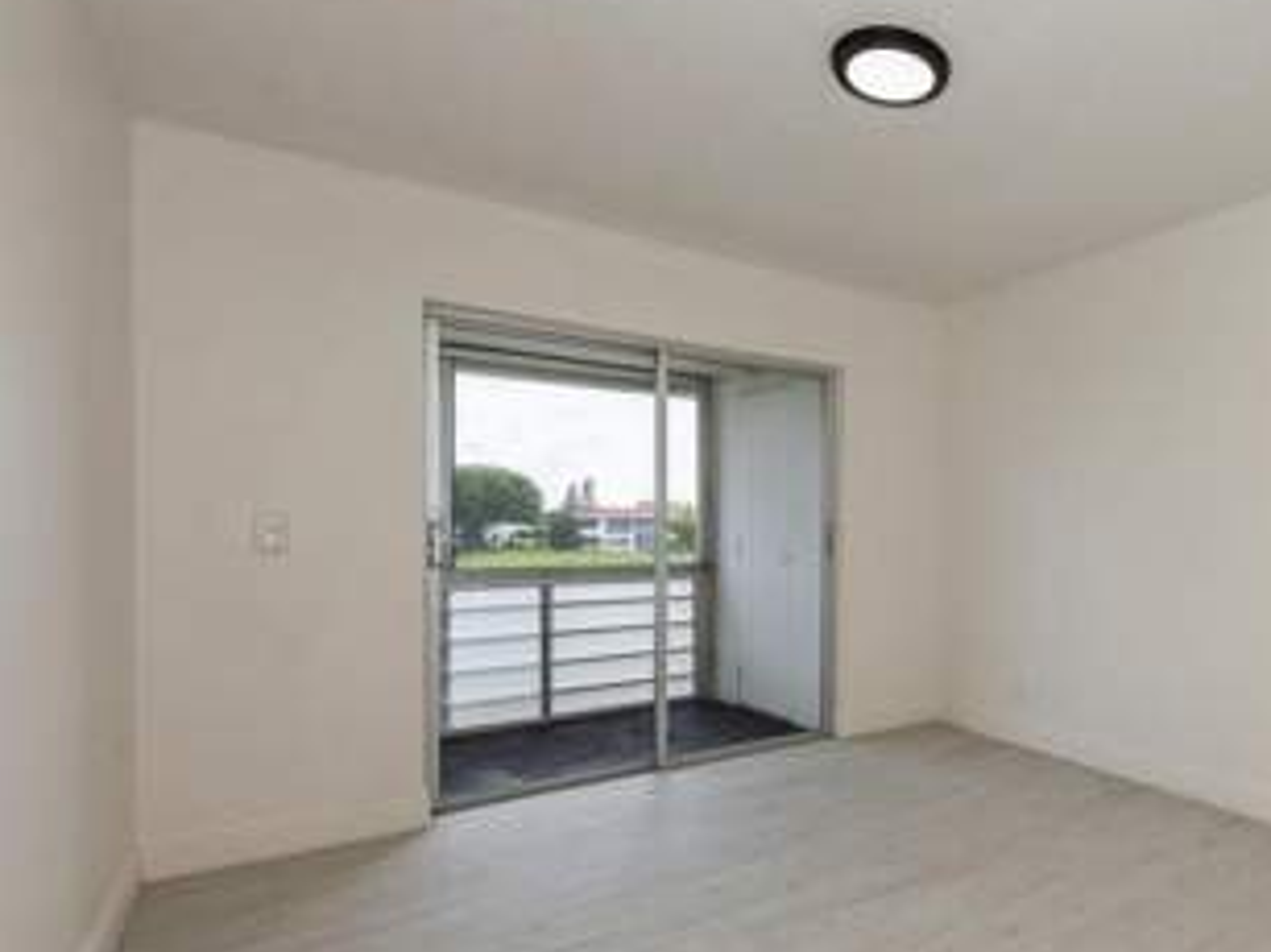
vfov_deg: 63.2
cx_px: 985
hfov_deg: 72.3
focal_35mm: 21
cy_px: 530
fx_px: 771
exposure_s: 1/60
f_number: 8
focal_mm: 14
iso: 160
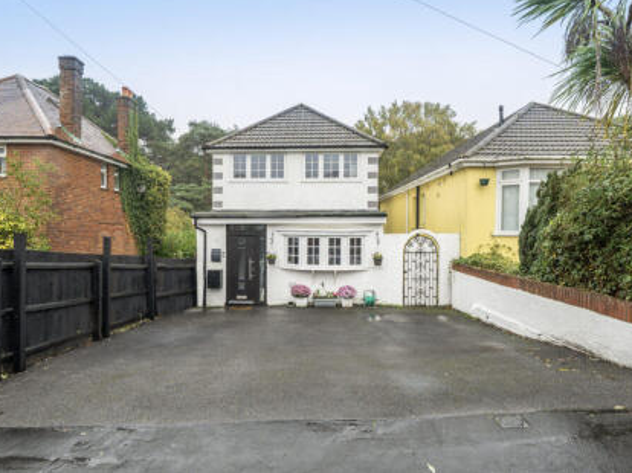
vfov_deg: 63.4
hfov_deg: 79.0
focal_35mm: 21
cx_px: 305
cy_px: 234
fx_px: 383
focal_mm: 13
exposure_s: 1/100
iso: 400
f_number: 8
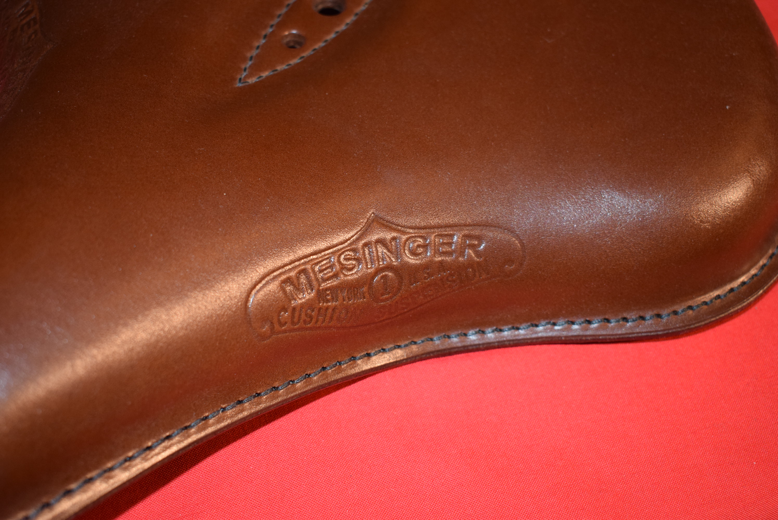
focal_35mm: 46
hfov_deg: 42.3
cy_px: 260
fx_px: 1006
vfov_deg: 29.0
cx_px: 389
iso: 800
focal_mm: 31
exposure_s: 1/30
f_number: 5
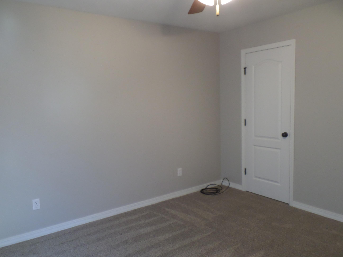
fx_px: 277
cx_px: 172
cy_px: 128
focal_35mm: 28
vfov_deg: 49.7
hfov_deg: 63.4
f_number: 2.9
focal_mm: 5
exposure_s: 1/30
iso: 400
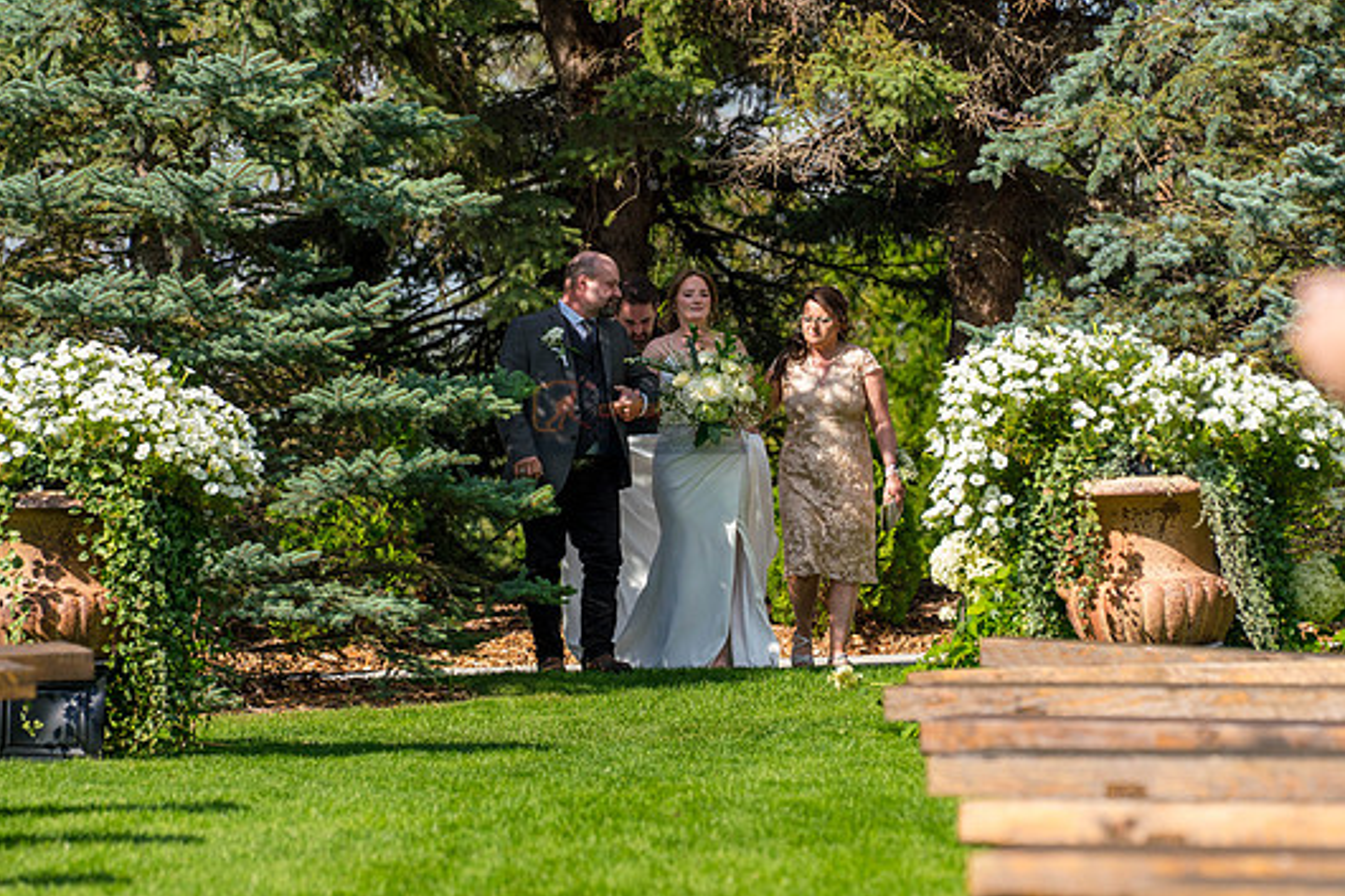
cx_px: 646
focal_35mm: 208
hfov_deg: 9.9
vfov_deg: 6.6
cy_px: 393
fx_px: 7768
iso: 400
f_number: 4
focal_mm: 150
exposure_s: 1/2500
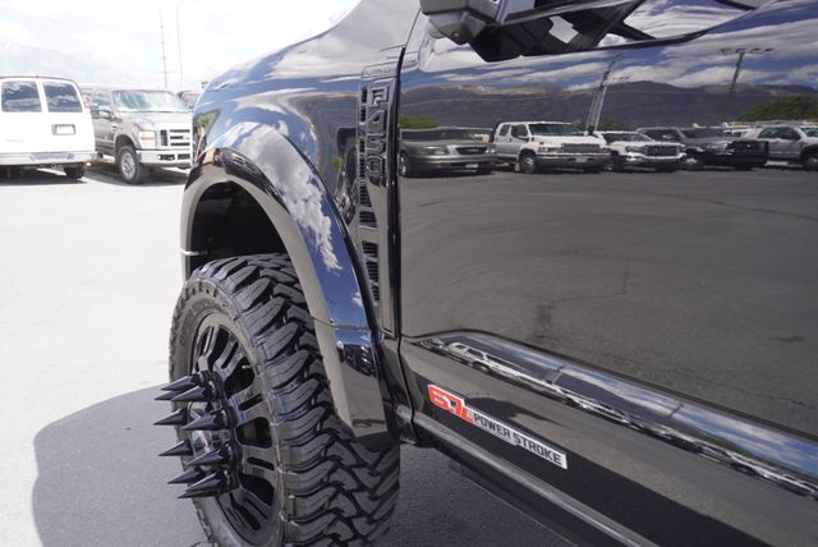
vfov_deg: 45.8
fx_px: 648
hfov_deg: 64.5
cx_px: 409
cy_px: 274
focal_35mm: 28
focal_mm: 19
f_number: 5.6
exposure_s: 1/125
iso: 100
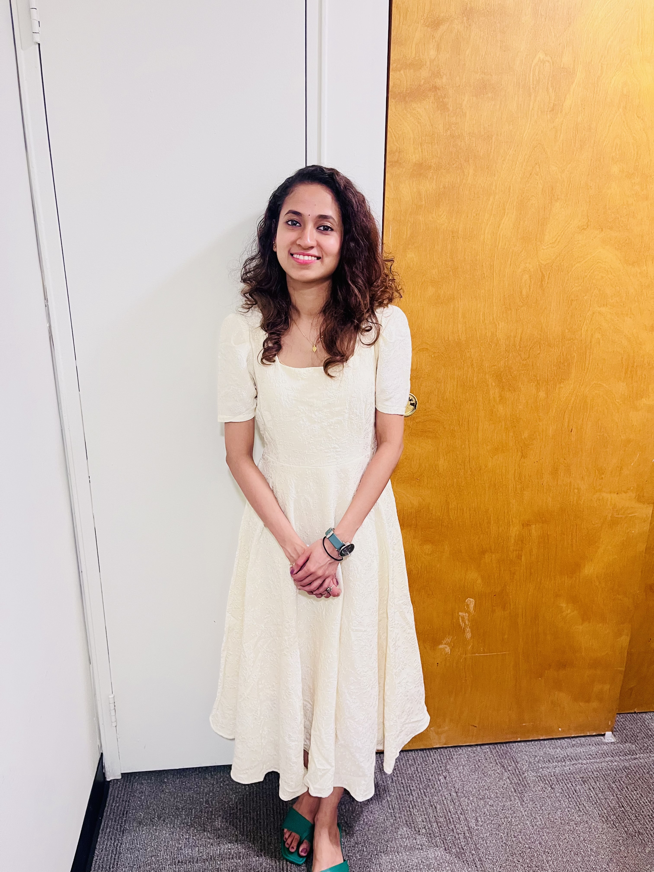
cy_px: 436
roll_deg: -0.1
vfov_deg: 67.3
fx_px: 655
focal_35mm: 26
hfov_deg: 53.1
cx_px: 327
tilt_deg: -18.5
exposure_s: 1/60
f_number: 1.6
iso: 320
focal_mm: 5.1
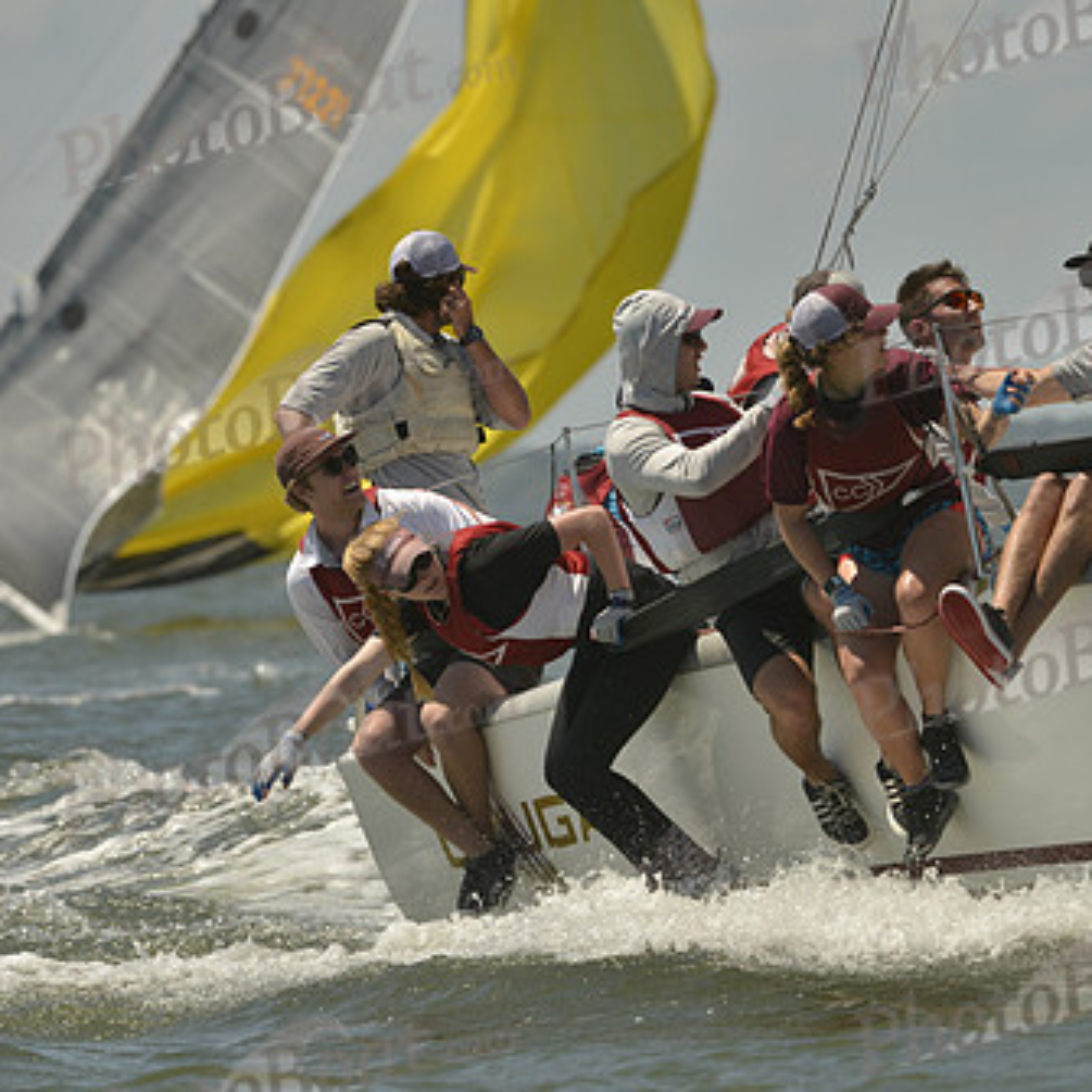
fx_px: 17845
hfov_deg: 3.5
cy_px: 536
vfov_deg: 3.5
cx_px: 688
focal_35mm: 500
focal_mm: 340
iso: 280
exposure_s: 1/1250
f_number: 9
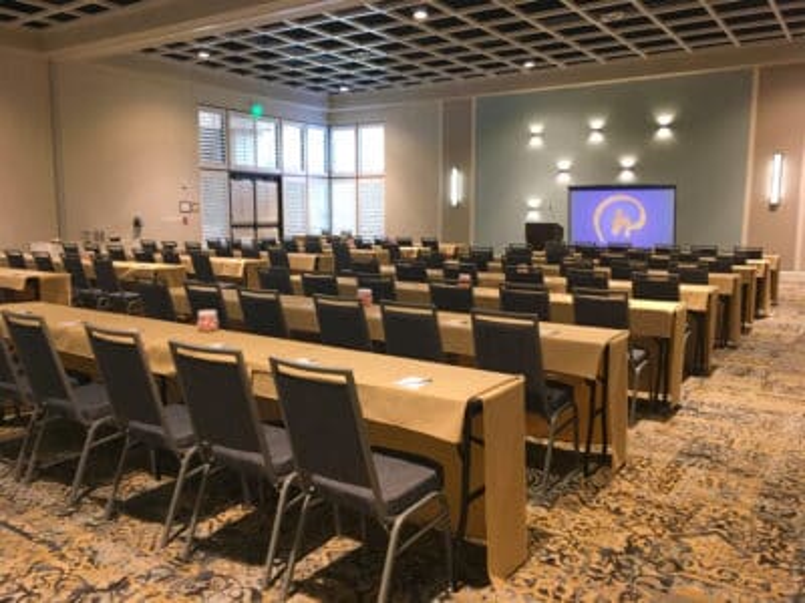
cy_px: 302
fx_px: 674
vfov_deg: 48.2
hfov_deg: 61.7
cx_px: 402
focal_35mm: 29
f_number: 2.2
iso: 125
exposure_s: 1/30
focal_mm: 4.15
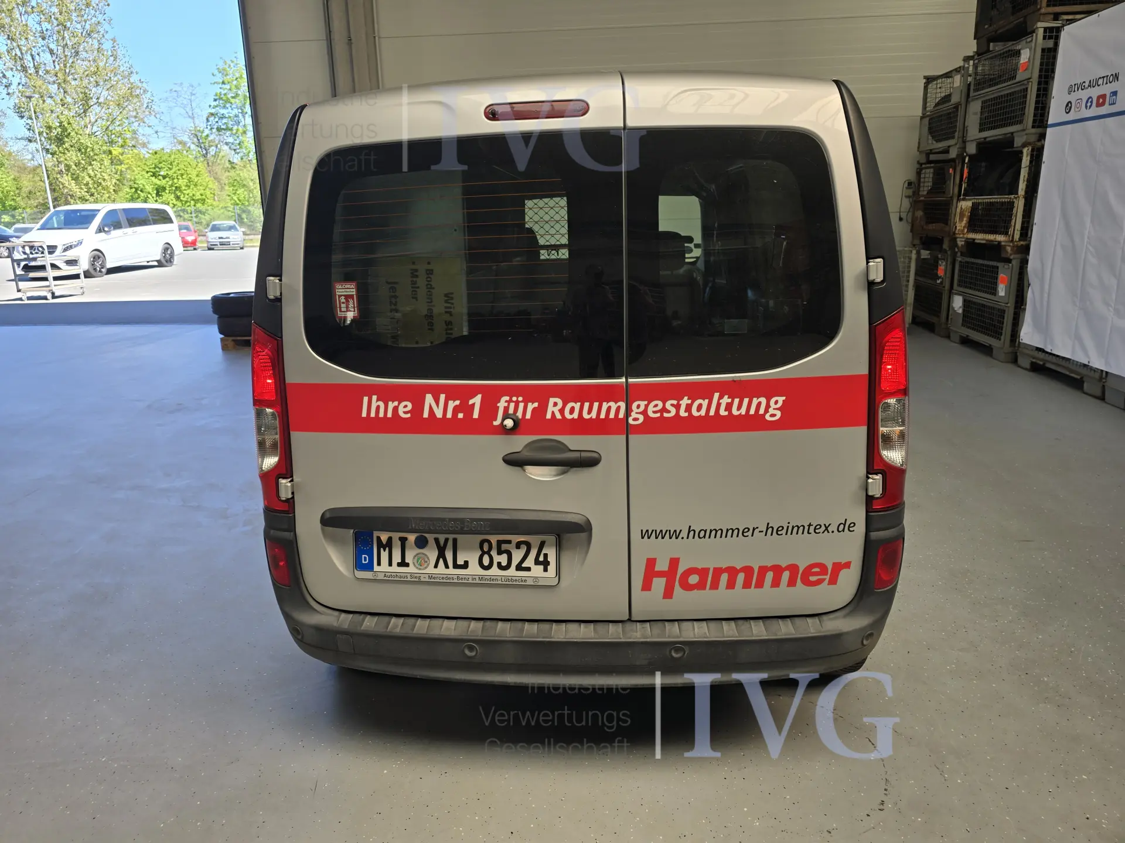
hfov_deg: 73.9
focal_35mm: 23
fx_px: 747
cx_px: 562
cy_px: 422
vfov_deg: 58.9
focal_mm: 6.3
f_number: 1.7
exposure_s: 1/180
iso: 16
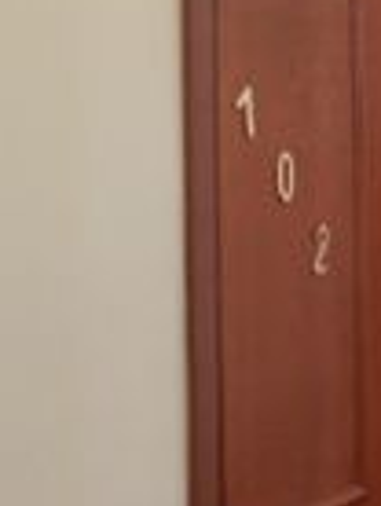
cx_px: 912
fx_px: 1975
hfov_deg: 9.7
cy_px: 55
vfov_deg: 14.4
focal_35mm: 135
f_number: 1.8
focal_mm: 3.98
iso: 326
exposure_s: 1/33.3
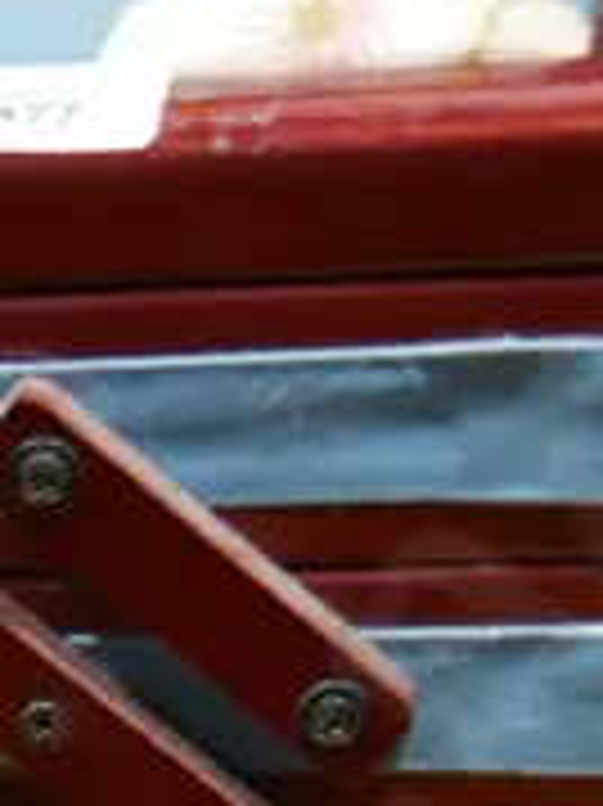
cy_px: 2247
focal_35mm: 183
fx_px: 4255
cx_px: -754
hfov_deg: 7.6
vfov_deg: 9.1
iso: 400
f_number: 3.6
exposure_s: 1/60
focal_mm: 16
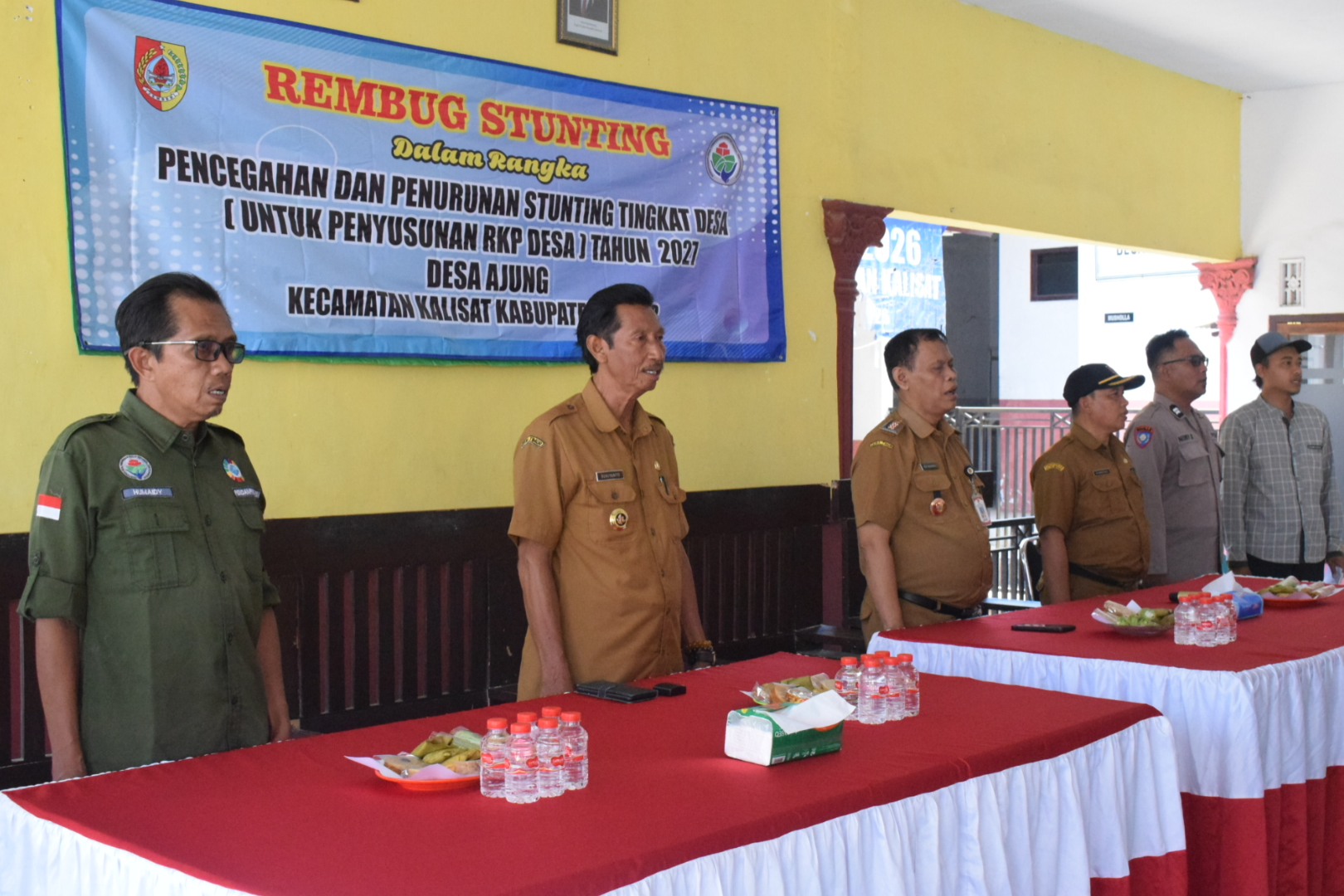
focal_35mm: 44
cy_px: 448
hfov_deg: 45.0
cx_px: 672
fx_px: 1624
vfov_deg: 30.8
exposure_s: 1/640
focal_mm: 29
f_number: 8
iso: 6400
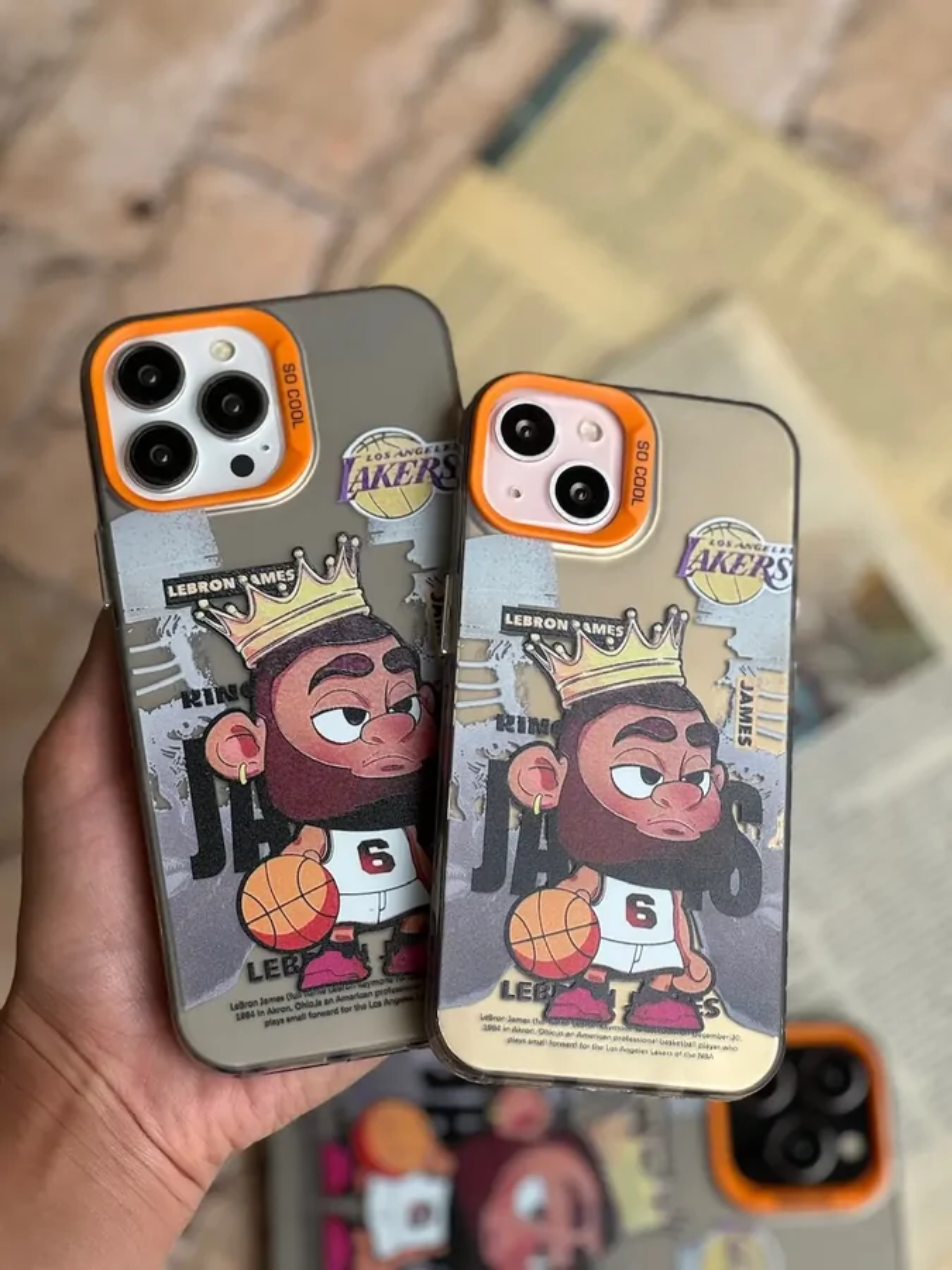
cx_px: 476
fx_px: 2824
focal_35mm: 77
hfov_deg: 19.1
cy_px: 635
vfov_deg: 25.3
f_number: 2.8
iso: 32
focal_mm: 9
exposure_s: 1/99
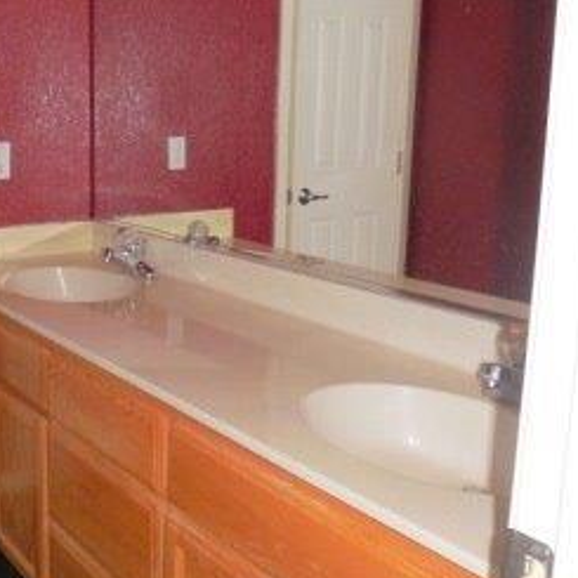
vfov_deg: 39.9
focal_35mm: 42
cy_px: 243
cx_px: 64
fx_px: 793
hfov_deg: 37.5
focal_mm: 4.6
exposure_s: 1/25
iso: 200
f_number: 3.5
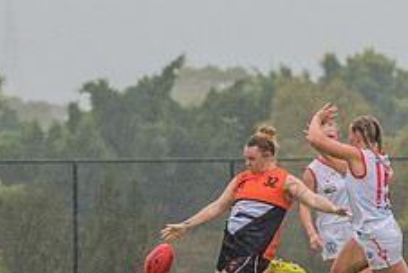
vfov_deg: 1.0
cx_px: 222
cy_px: 99
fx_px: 15513
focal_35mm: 1368
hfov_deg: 1.5
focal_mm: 270
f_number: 8
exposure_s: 1/1600
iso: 800
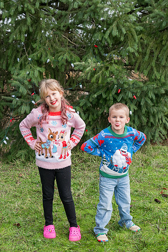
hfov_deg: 26.0
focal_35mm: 52
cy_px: 126
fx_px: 364
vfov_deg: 38.2
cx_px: 84
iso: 320
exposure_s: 1/320
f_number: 5
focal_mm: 35
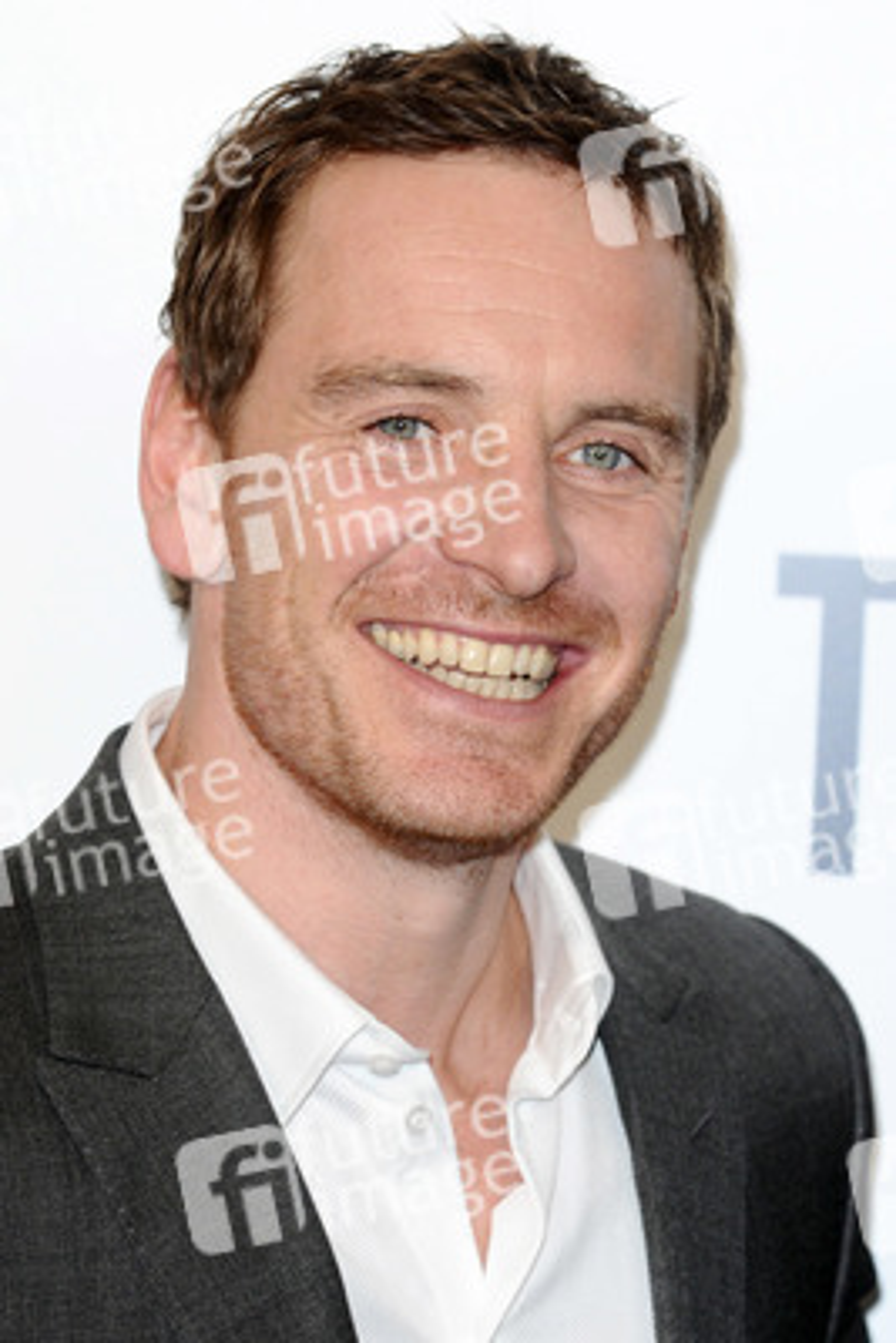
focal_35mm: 248
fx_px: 9231
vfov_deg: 8.3
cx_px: 448
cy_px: 672
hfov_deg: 5.6
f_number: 5
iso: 320
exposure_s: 1/250
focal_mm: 165
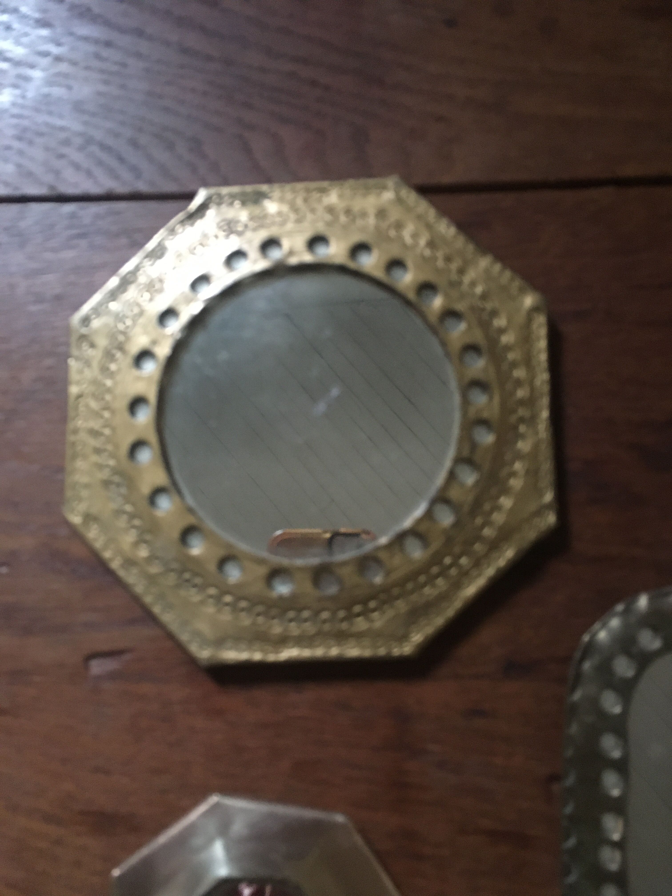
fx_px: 751
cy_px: 448
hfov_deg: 48.2
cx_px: 336
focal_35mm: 29
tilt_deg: -81.5
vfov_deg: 61.7
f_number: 2.2
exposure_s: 1/17
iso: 400
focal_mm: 4.15
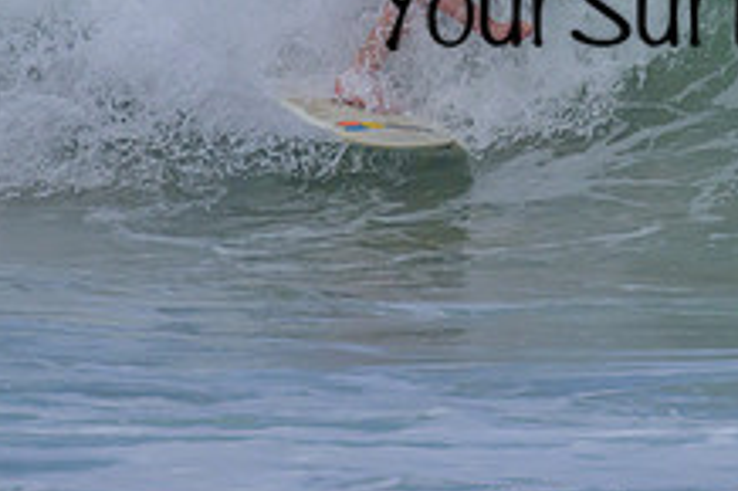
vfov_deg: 0.5
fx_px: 58686
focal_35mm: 2865
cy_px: -144
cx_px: 627
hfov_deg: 0.7
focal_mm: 800
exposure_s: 1/2000
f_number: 11
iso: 560
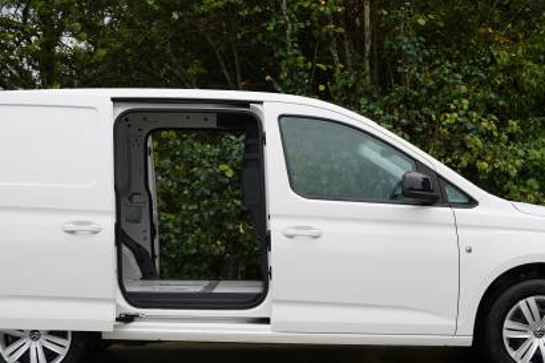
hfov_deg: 31.1
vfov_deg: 21.0
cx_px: 276
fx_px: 978
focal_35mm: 65
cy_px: 198
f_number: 4
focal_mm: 41.4
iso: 160
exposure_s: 1/160
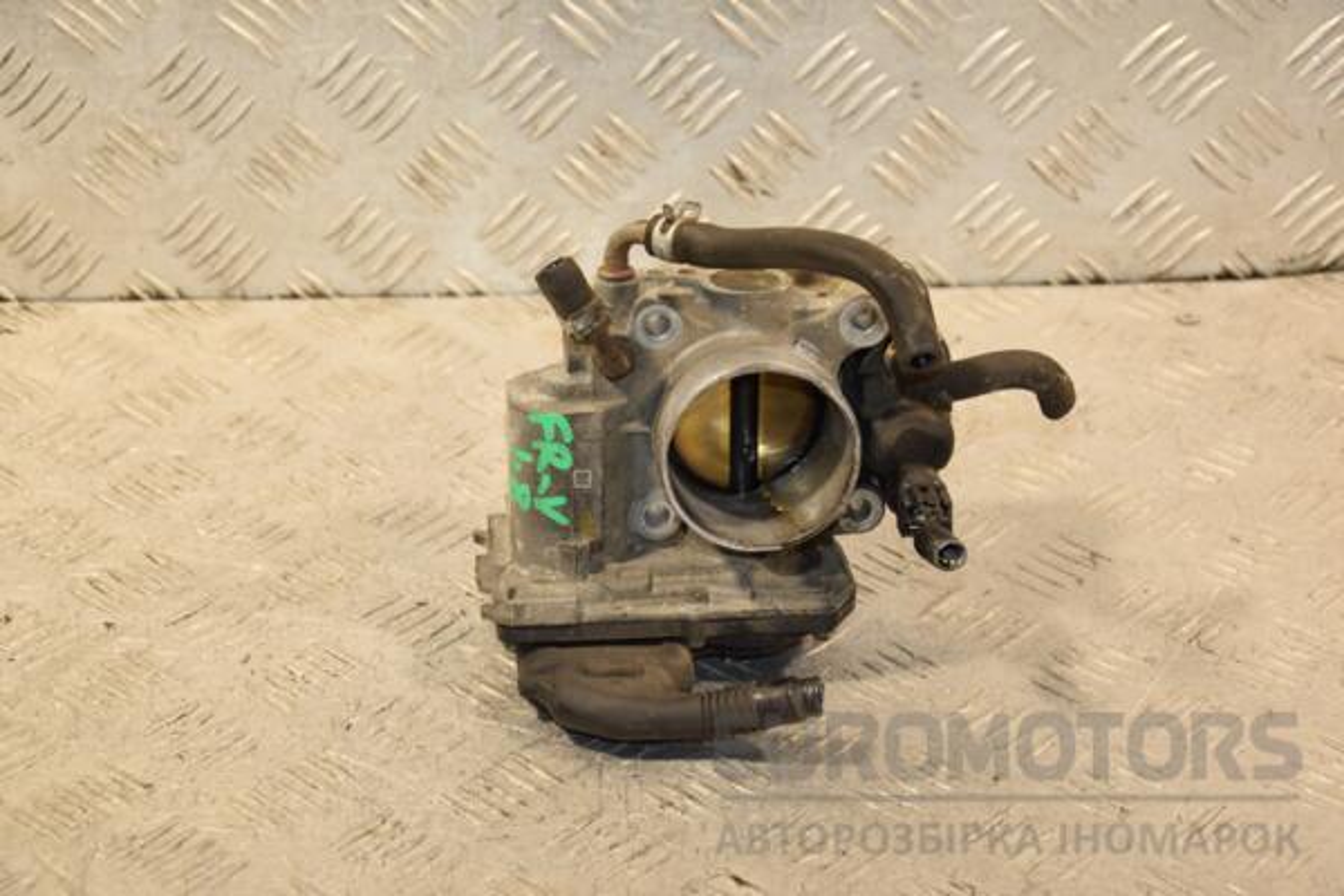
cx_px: 672
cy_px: 448
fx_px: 3248
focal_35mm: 87
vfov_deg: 15.7
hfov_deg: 23.4
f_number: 5.6
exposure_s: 1/200
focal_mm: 58
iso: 800
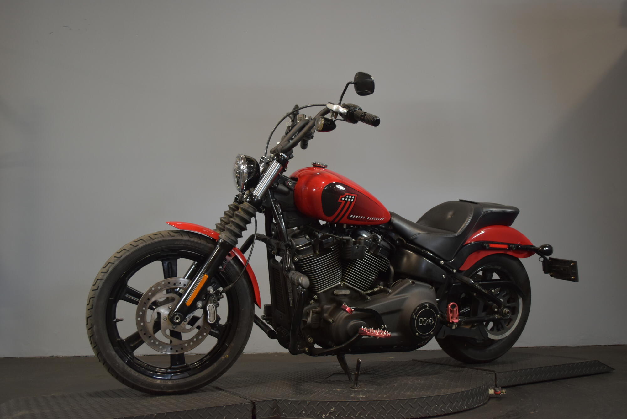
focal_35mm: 33
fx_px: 575
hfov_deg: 57.2
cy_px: 210
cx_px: 314
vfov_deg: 40.0
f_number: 4
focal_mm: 22
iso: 720
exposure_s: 1/30
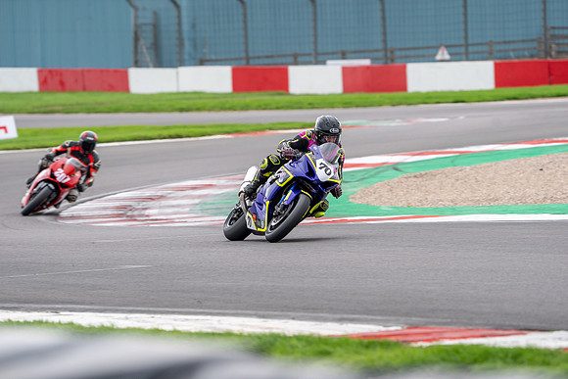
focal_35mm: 288
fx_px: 4549
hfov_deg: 7.1
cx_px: 284
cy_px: 190
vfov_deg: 4.8
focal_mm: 288
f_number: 5.6
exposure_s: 1/400
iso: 400
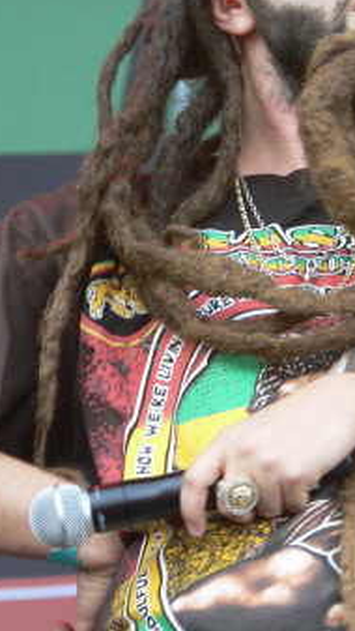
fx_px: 7250
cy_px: 192
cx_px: 294
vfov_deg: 5.0
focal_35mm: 434
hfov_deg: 2.8
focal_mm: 40.7
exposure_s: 1/50
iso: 64
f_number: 3.3
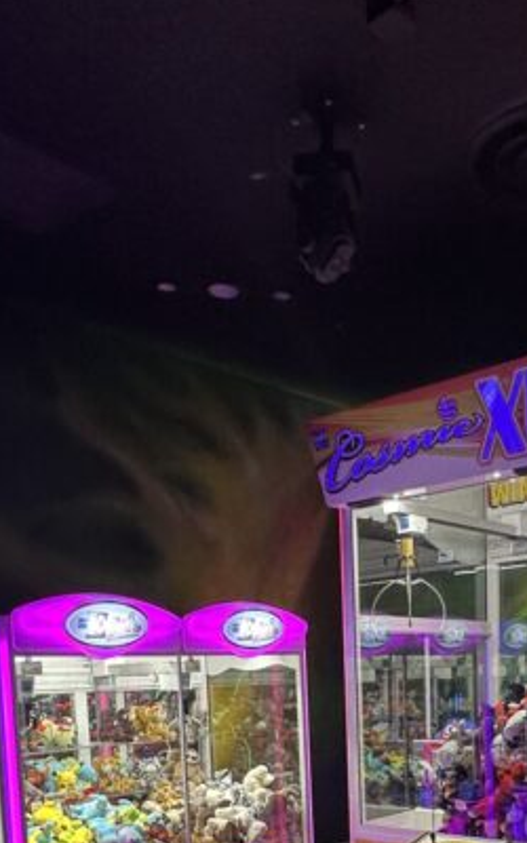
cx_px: 350
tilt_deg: -7.3
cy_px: 763
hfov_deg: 33.3
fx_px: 873
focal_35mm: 38
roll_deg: +1.3
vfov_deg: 46.4
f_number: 2.2
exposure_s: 1/120
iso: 200
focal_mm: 2.22
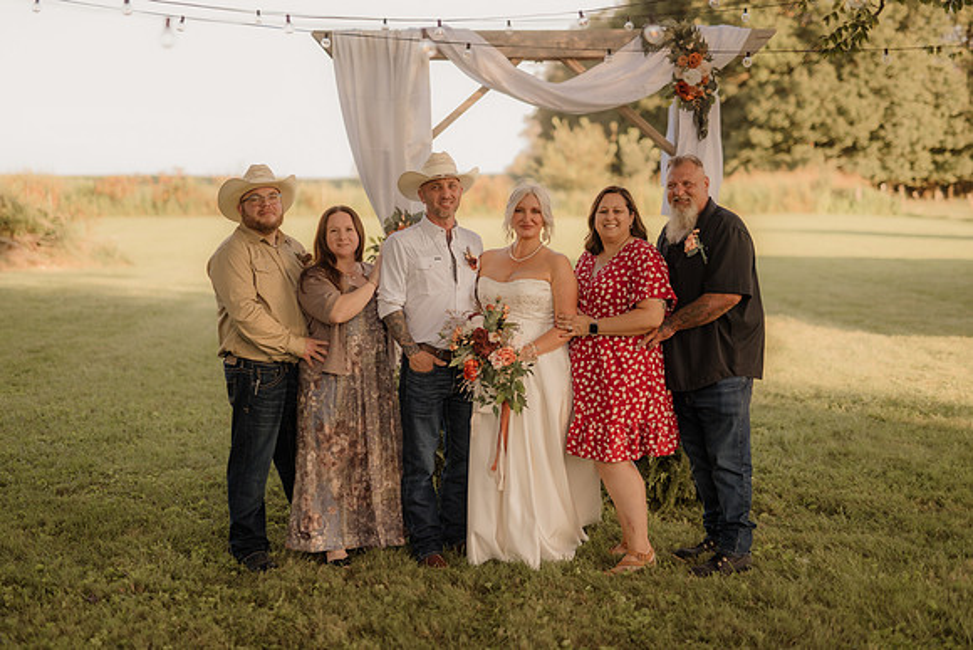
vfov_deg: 26.4
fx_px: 1384
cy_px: 325
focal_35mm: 51
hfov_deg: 38.7
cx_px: 486
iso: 200
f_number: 2.8
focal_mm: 50
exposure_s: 1/640
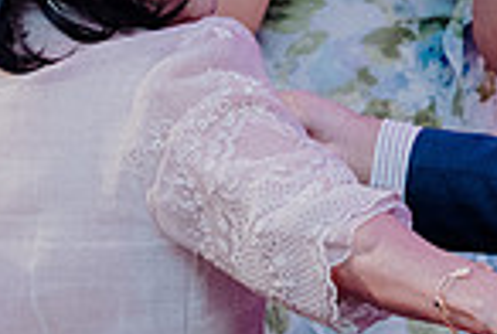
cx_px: 371
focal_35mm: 357
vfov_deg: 3.9
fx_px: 4939
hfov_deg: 5.8
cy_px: 49
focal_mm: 60
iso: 3200
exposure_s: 1/160
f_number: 3.5
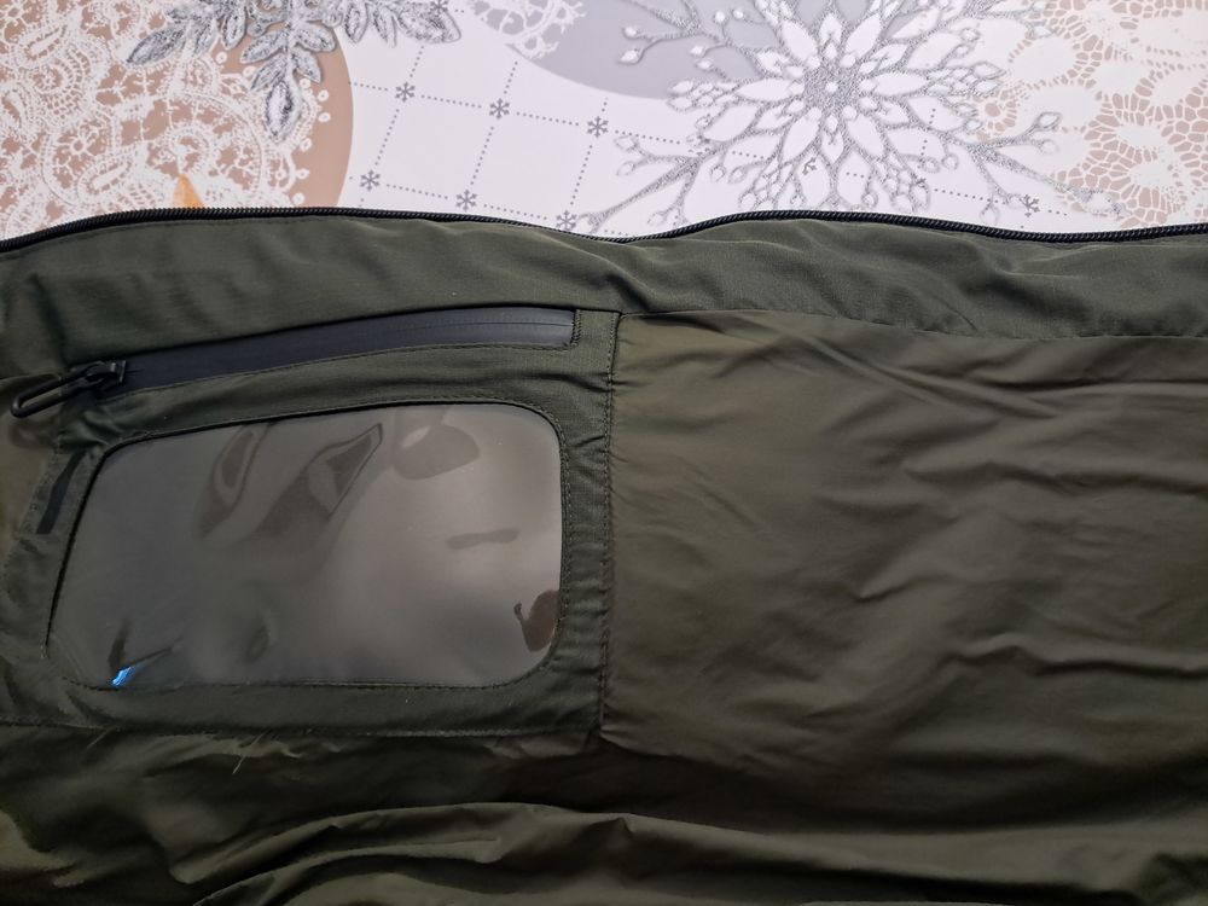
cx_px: 604
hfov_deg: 65.3
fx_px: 942
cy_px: 453
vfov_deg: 51.4
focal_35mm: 27
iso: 640
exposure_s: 1/50
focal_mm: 4
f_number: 1.8
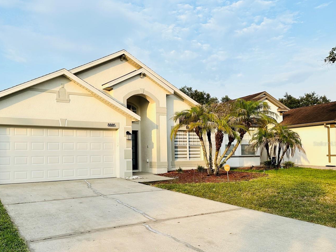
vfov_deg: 46.7
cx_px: 128
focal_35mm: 30
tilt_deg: +2.1
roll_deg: +0.7
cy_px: 144
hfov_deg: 59.3
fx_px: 291
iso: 80
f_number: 1.78
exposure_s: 1/1845
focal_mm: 6.86
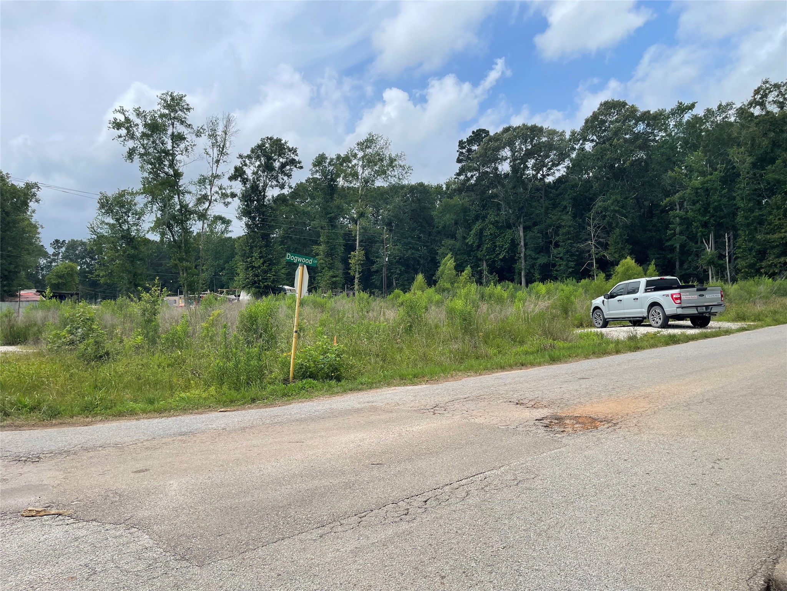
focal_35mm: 25
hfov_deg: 69.4
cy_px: 296
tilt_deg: -0.9
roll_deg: +0.9
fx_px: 568
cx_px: 394
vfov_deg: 54.9
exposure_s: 1/4902
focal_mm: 5.1
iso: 32
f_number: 1.6
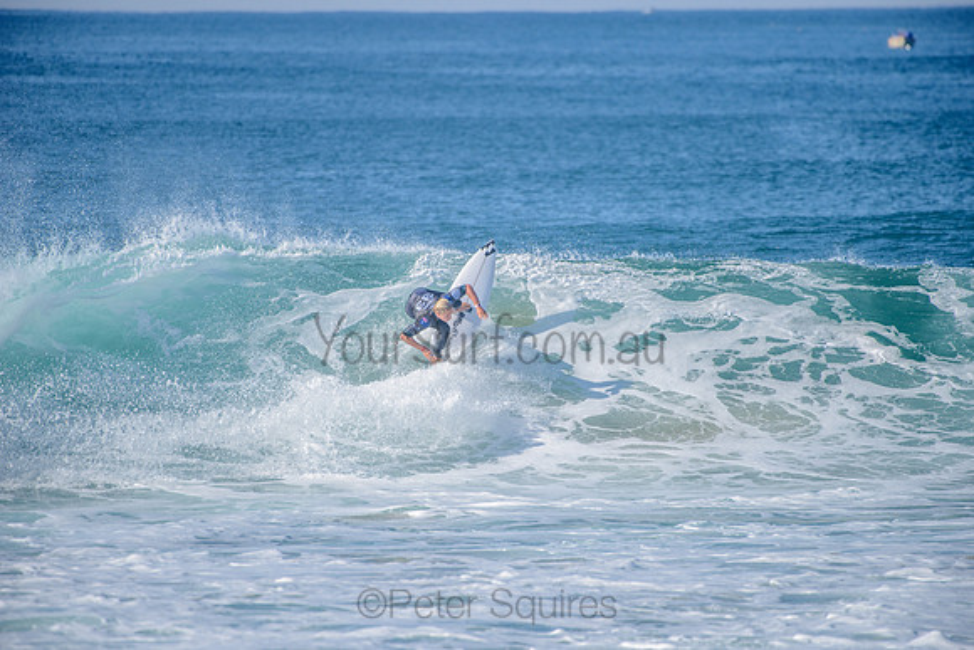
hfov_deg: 4.1
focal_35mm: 500
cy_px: 325
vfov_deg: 2.8
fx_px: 13530
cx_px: 487
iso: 160
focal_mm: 500
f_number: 5.6
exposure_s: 1/1600
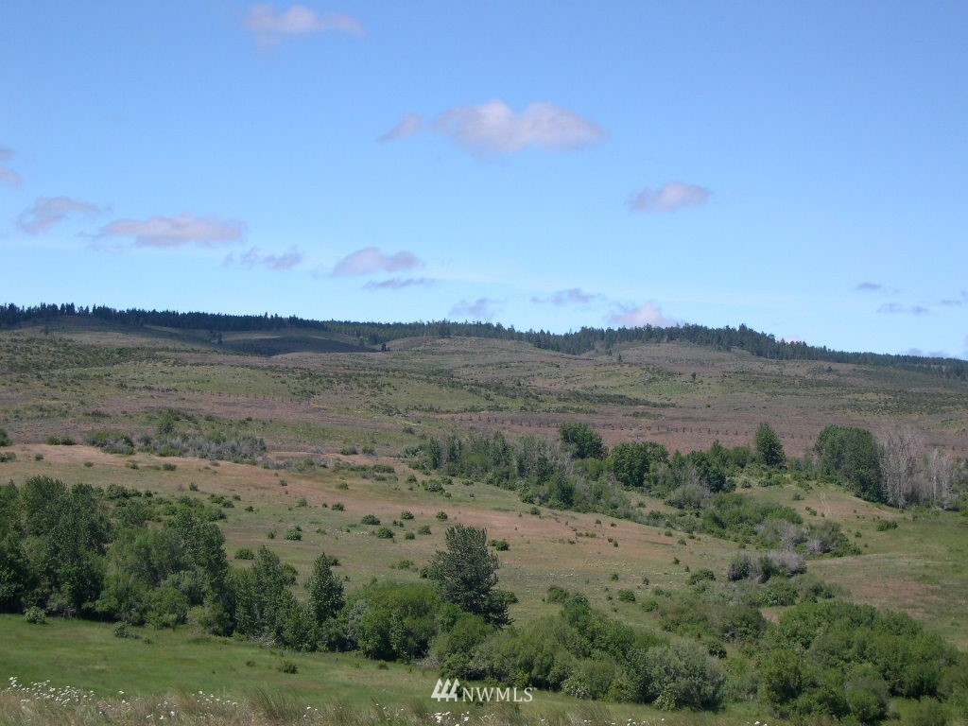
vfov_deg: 20.4
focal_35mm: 72
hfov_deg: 27.0
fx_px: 2013
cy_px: 363
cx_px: 484
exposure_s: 1/124
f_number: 10.4
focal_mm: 15.3
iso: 100
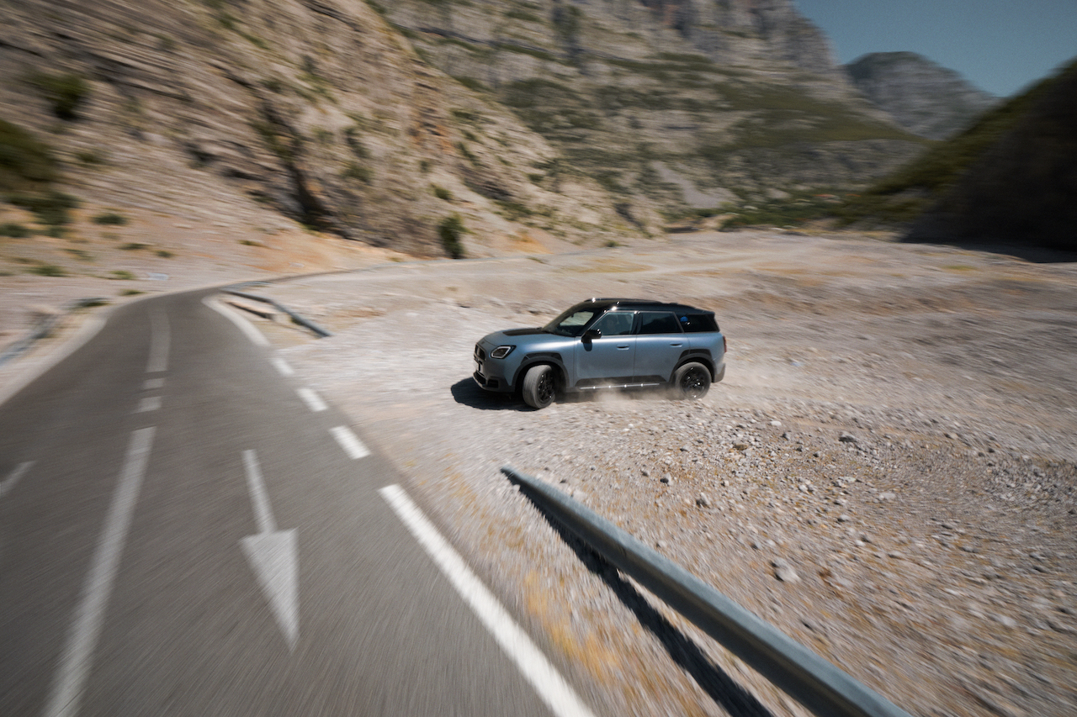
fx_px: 479
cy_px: 358
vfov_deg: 73.7
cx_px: 538
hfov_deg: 96.7
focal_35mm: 16
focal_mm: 16
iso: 400
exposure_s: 1/30
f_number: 18
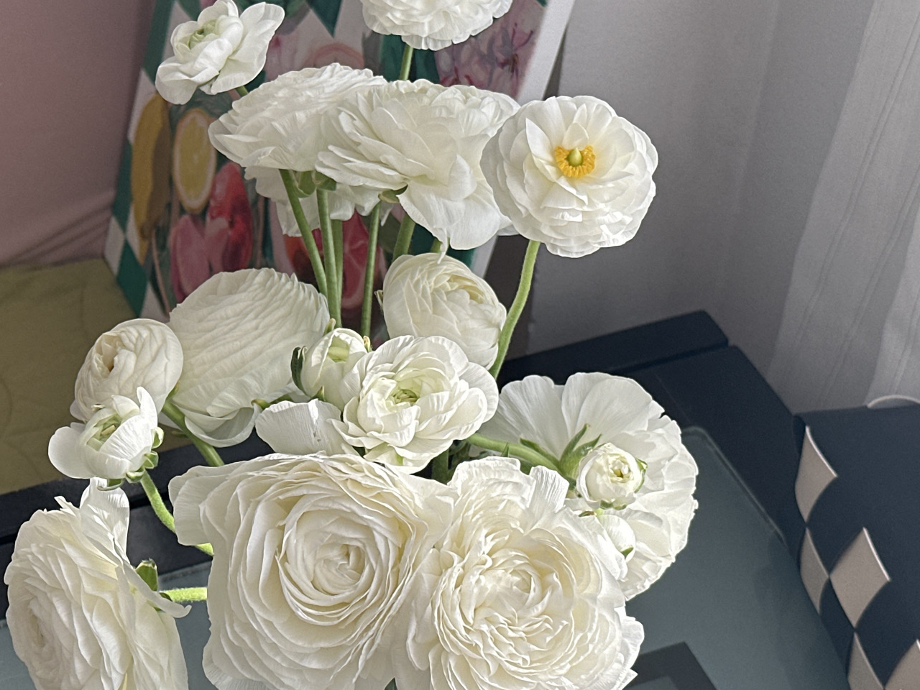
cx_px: 293
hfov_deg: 25.8
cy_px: 386
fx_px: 1993
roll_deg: +1.5
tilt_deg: -44.4
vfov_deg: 19.6
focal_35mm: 75
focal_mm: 6.86
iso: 64
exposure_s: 1/442
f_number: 1.78
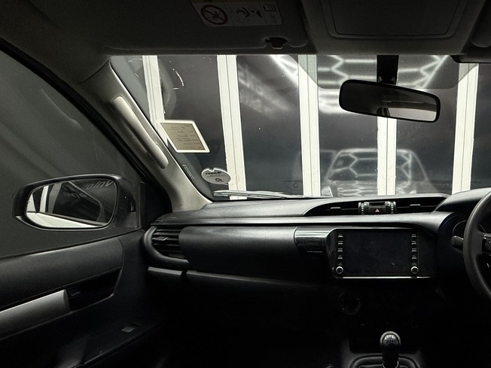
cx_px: 376
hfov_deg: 70.6
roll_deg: -0.1
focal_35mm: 22
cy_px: 232
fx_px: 312
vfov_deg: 60.2
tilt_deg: -11.0
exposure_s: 1/79
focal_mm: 2.22
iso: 320
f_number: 2.2
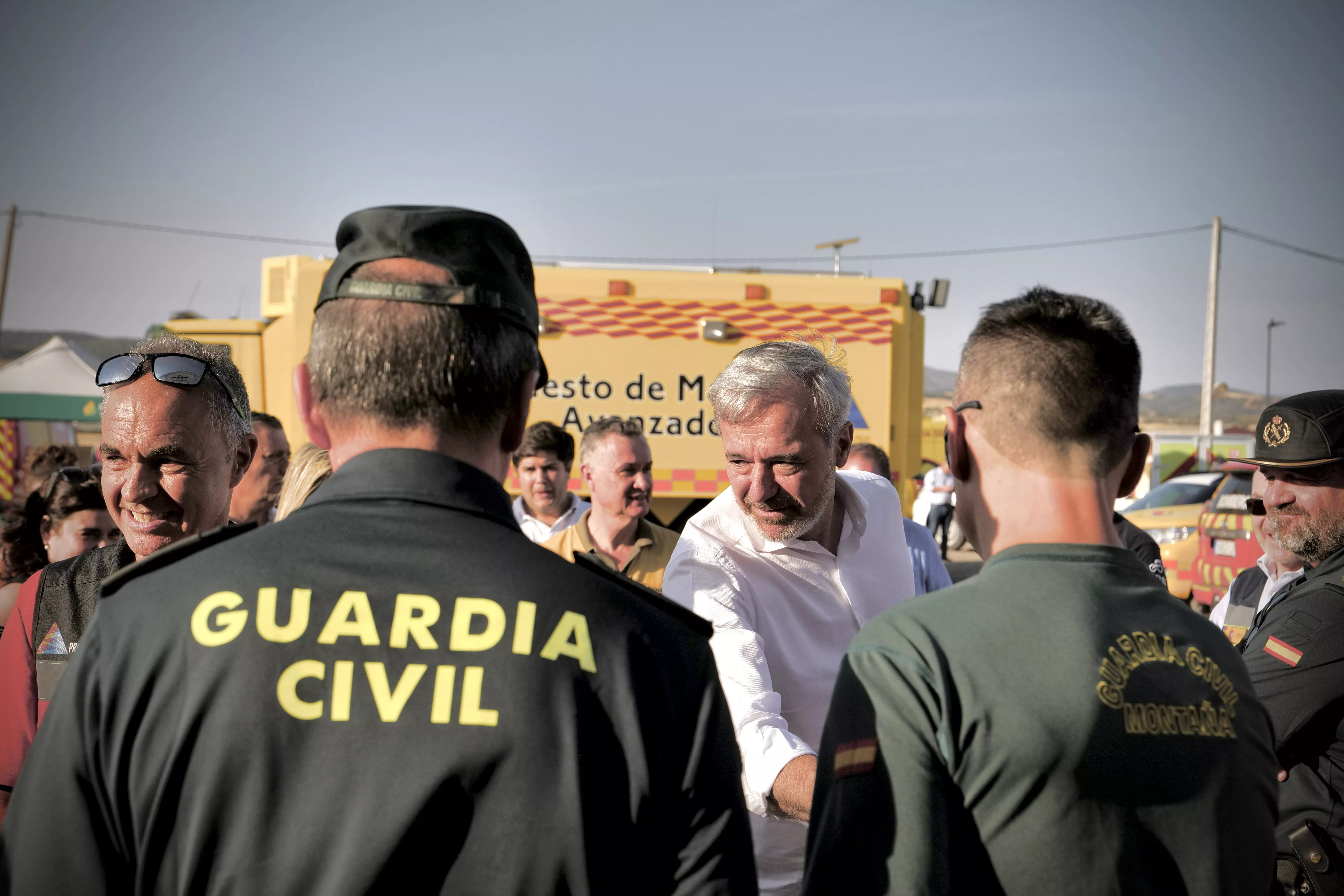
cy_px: 448
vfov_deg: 27.0
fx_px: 1867
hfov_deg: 39.6
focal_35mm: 50
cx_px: 672
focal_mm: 50
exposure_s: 1/3000
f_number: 6.8
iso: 400
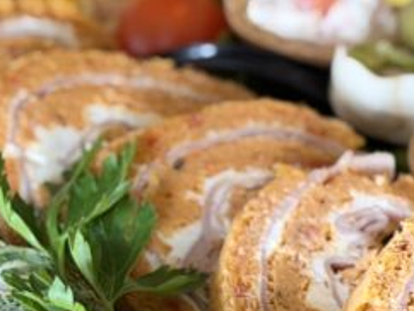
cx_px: 739
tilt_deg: -33.3
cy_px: 162
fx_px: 2430
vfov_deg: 7.3
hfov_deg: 9.3
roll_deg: +2.1
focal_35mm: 203
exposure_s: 1/50
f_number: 1.78
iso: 200
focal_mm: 6.76
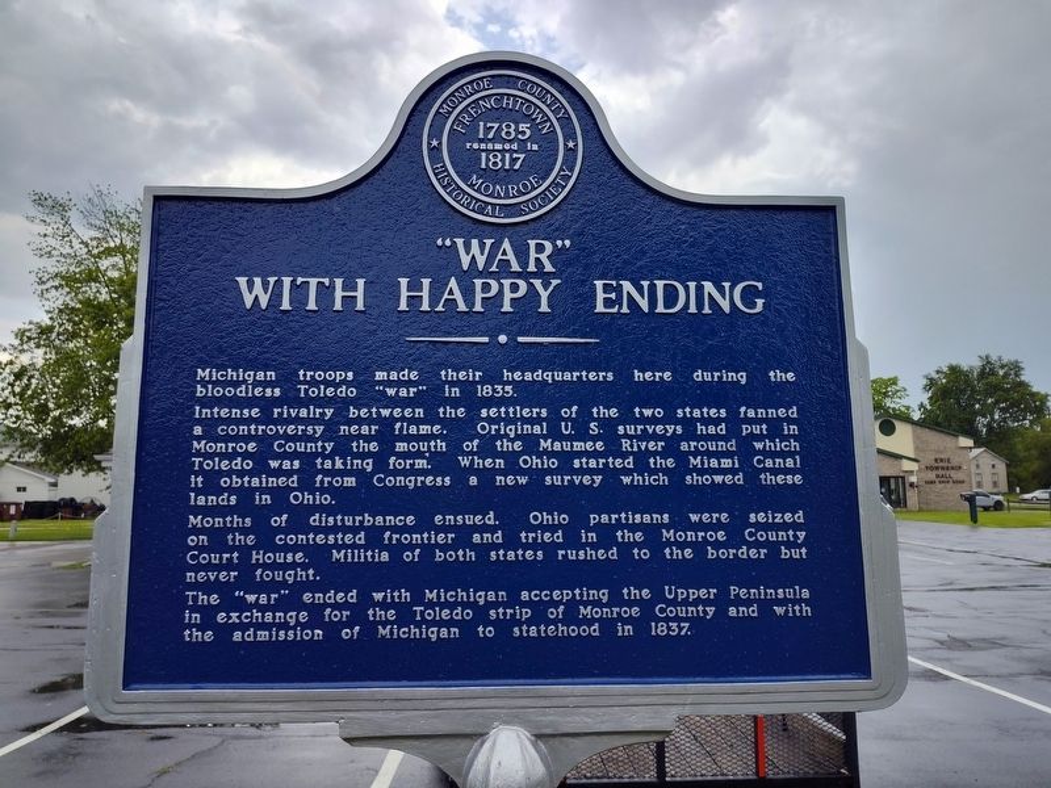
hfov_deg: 73.9
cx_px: 526
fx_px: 698
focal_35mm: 23
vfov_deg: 58.9
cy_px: 394
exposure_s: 1/1139
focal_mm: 5.56
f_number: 1.8
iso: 100
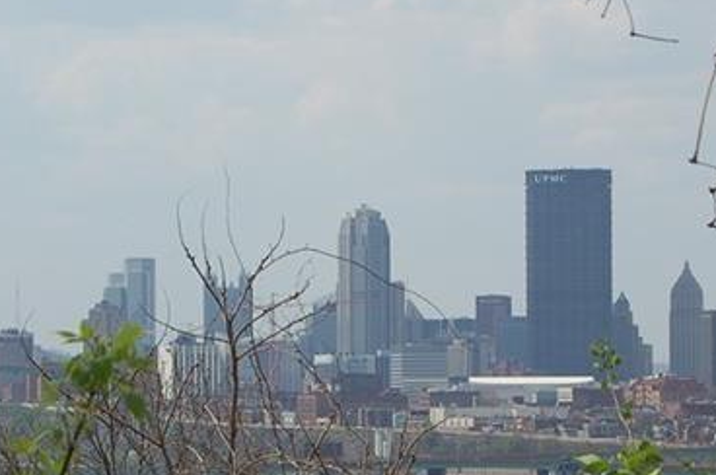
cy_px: 308
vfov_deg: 7.6
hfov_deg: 11.5
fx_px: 3556
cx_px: 227
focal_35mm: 179
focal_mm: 55
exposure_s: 1/320
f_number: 9
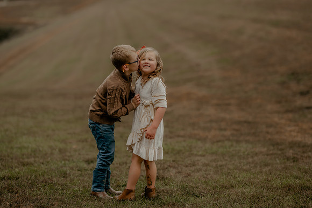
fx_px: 736
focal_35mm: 85
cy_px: 104
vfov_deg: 16.1
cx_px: 156
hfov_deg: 23.9
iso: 400
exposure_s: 1/250
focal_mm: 85
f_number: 1.8
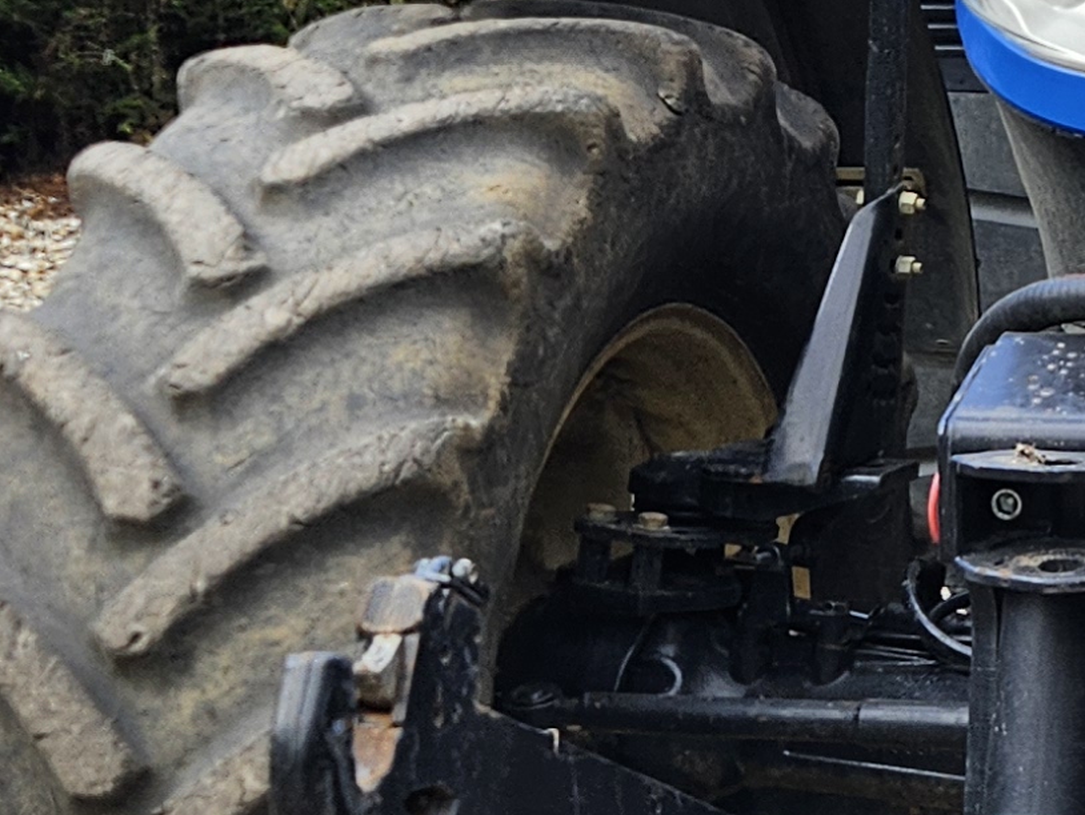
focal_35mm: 113
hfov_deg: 16.1
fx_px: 3543
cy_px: 53
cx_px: 1568
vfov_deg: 13.0
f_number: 1.8
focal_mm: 5.4
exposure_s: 1/217
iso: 25
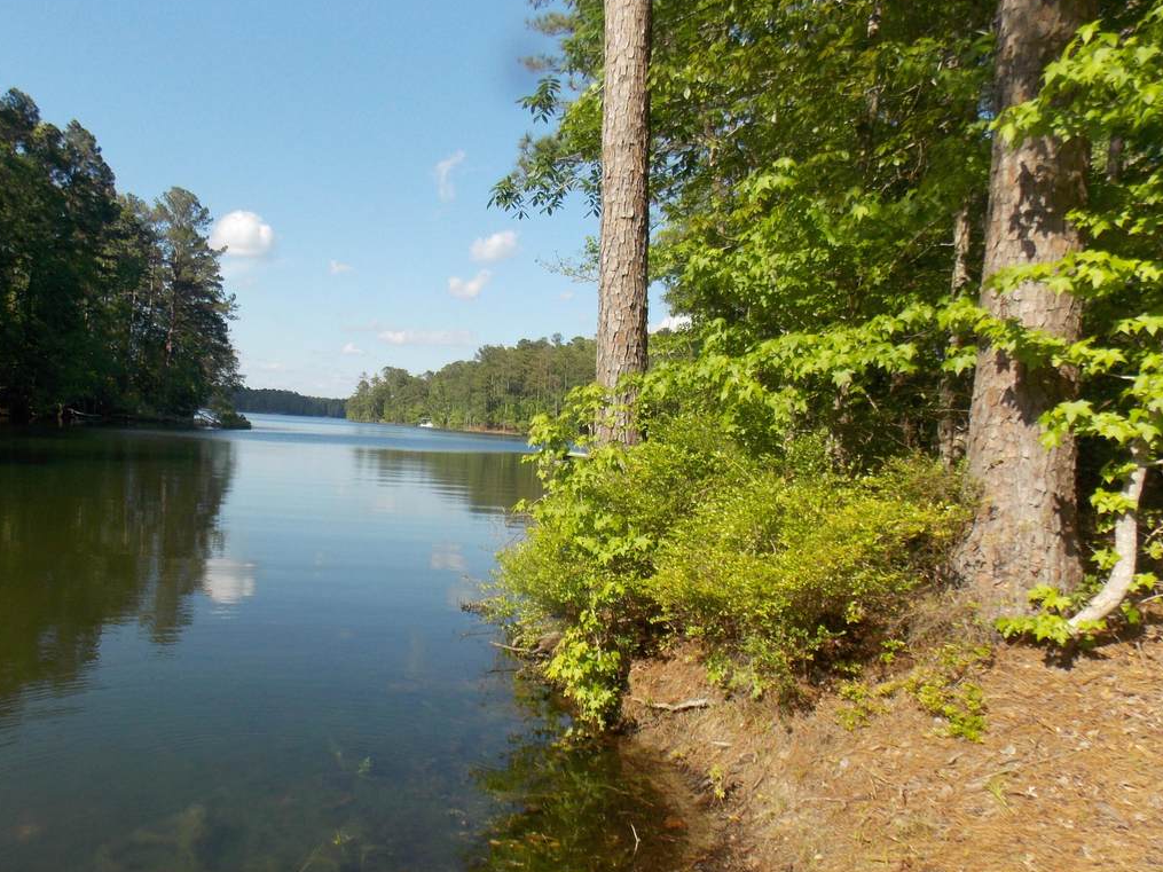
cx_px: 432
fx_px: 974
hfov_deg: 60.8
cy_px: 514
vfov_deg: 48.0
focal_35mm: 29
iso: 80
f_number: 3.1
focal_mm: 4
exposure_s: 1/640
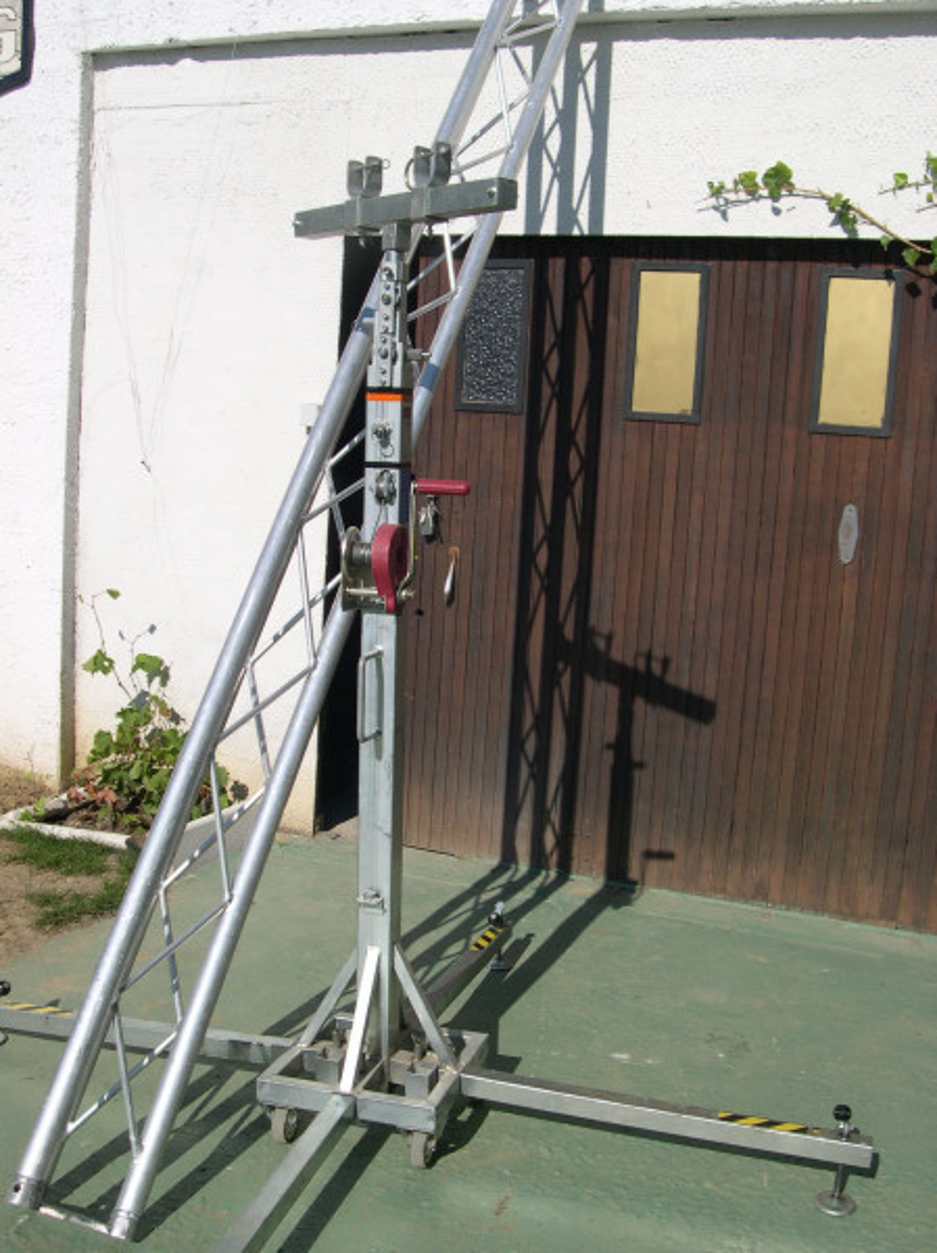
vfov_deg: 49.0
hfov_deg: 37.7
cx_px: 468
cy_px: 626
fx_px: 1373
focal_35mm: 38
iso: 100
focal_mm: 8
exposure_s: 1/285
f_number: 7.6
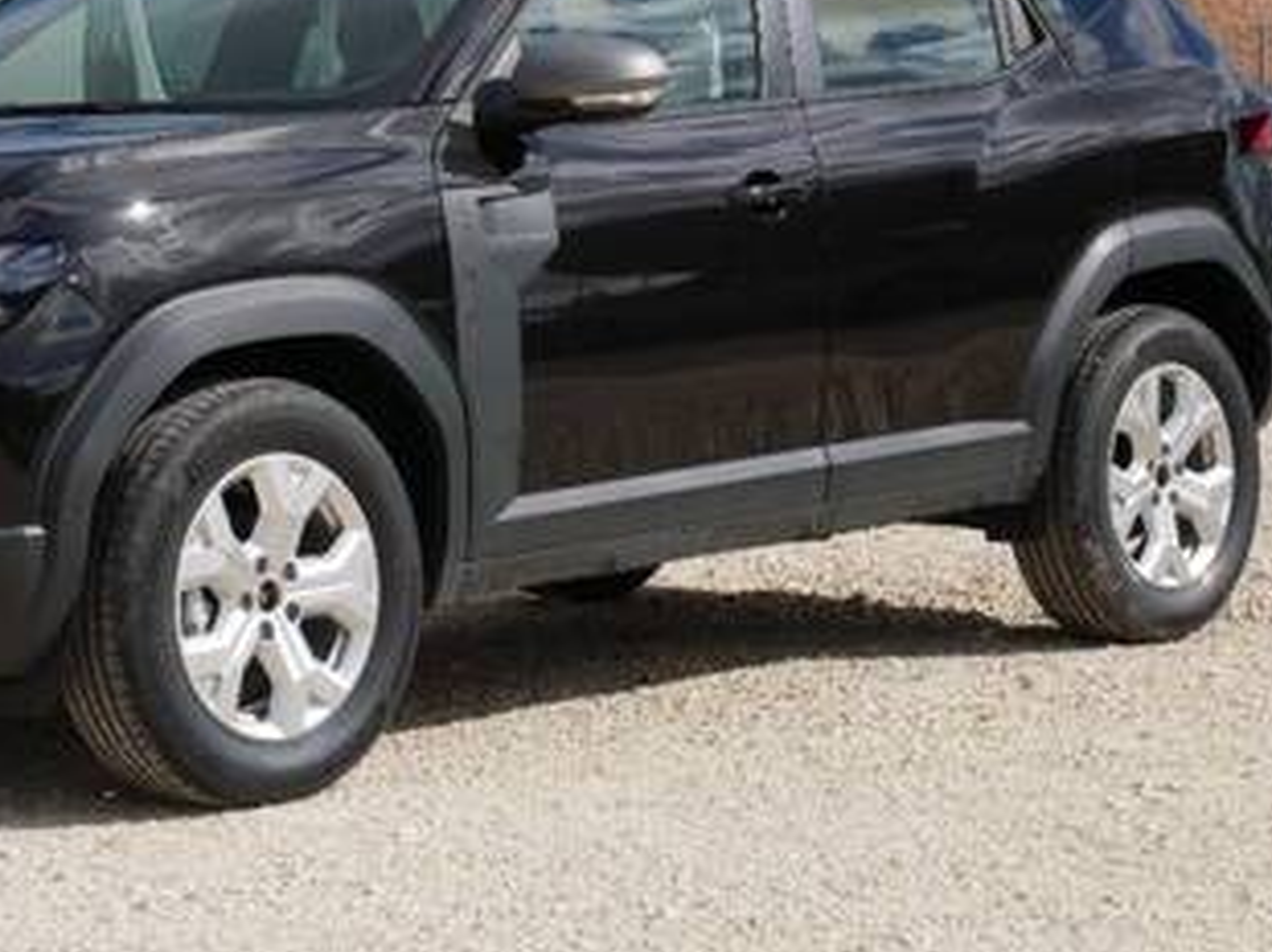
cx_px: 332
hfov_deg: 16.8
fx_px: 4296
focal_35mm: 117
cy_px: 281
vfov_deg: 12.6
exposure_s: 1/500
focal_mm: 32
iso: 200
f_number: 10
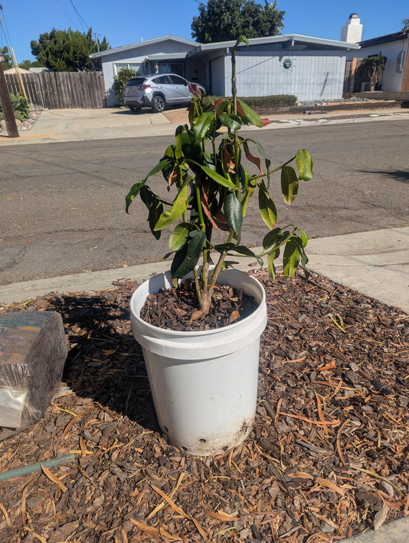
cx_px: 204
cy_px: 272
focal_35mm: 24
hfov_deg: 56.9
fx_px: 377
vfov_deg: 71.5
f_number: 1.85
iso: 47
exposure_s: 1/4049
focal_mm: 6.81
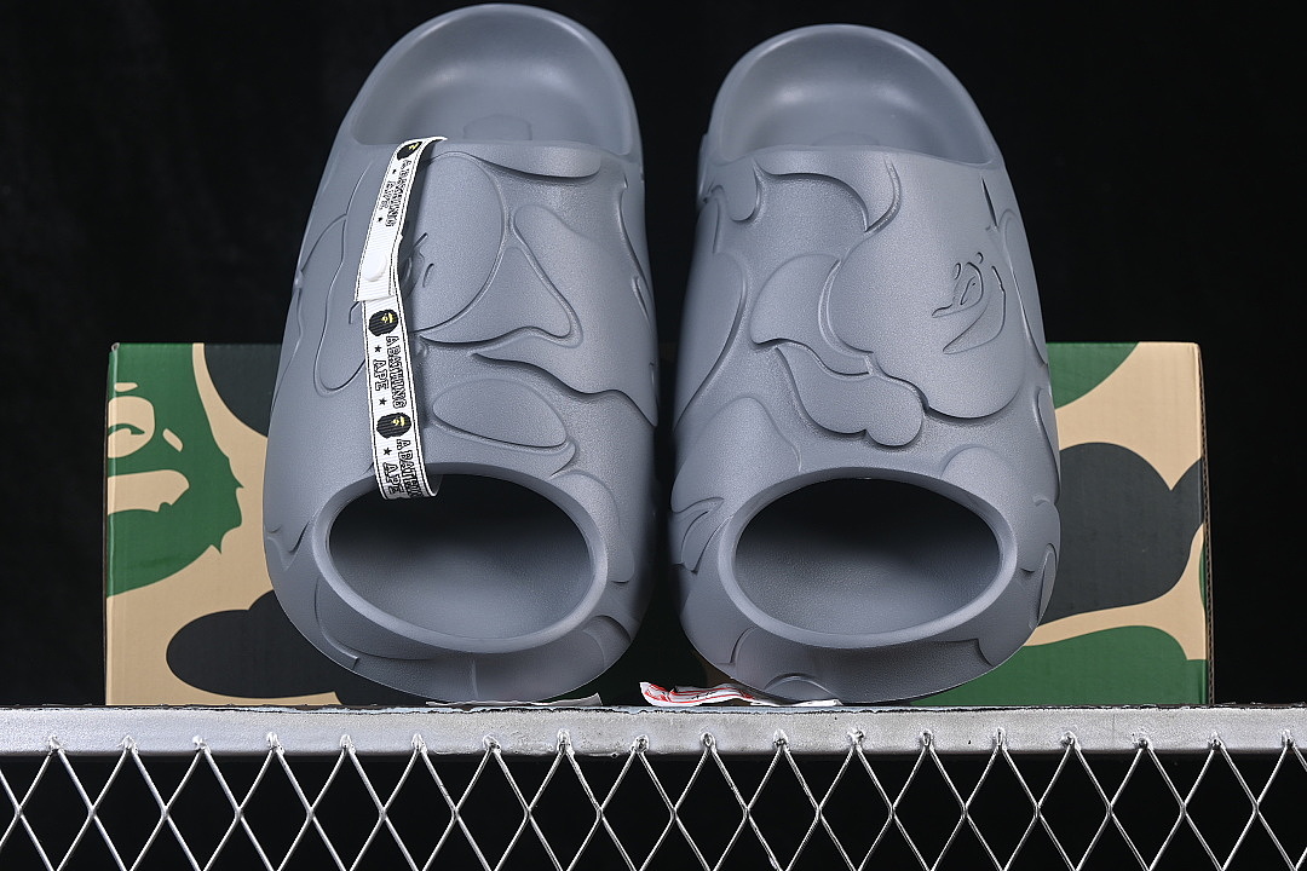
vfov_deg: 18.2
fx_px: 2723
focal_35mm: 75
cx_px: 654
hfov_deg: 27.0
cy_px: 436
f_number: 7.1
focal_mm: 50
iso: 160
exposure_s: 1/80
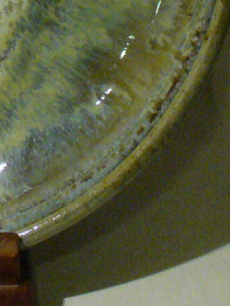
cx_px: -27
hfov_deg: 8.7
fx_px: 1495
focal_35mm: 169
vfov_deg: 11.5
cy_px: -64
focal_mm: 6.1
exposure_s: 1/200
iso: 400
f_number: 2.8
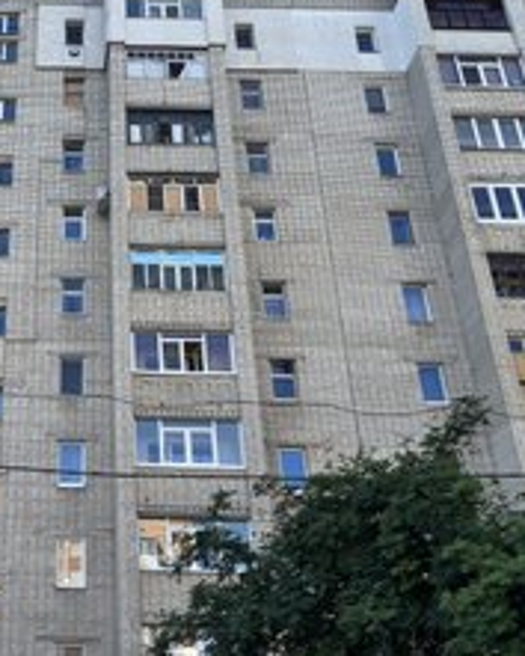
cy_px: 353
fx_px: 893
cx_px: 53
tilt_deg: +26.8
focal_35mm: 46
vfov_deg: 40.3
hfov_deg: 31.3
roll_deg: -1.1
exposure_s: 1/887
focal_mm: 5.96
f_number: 1.6
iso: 50
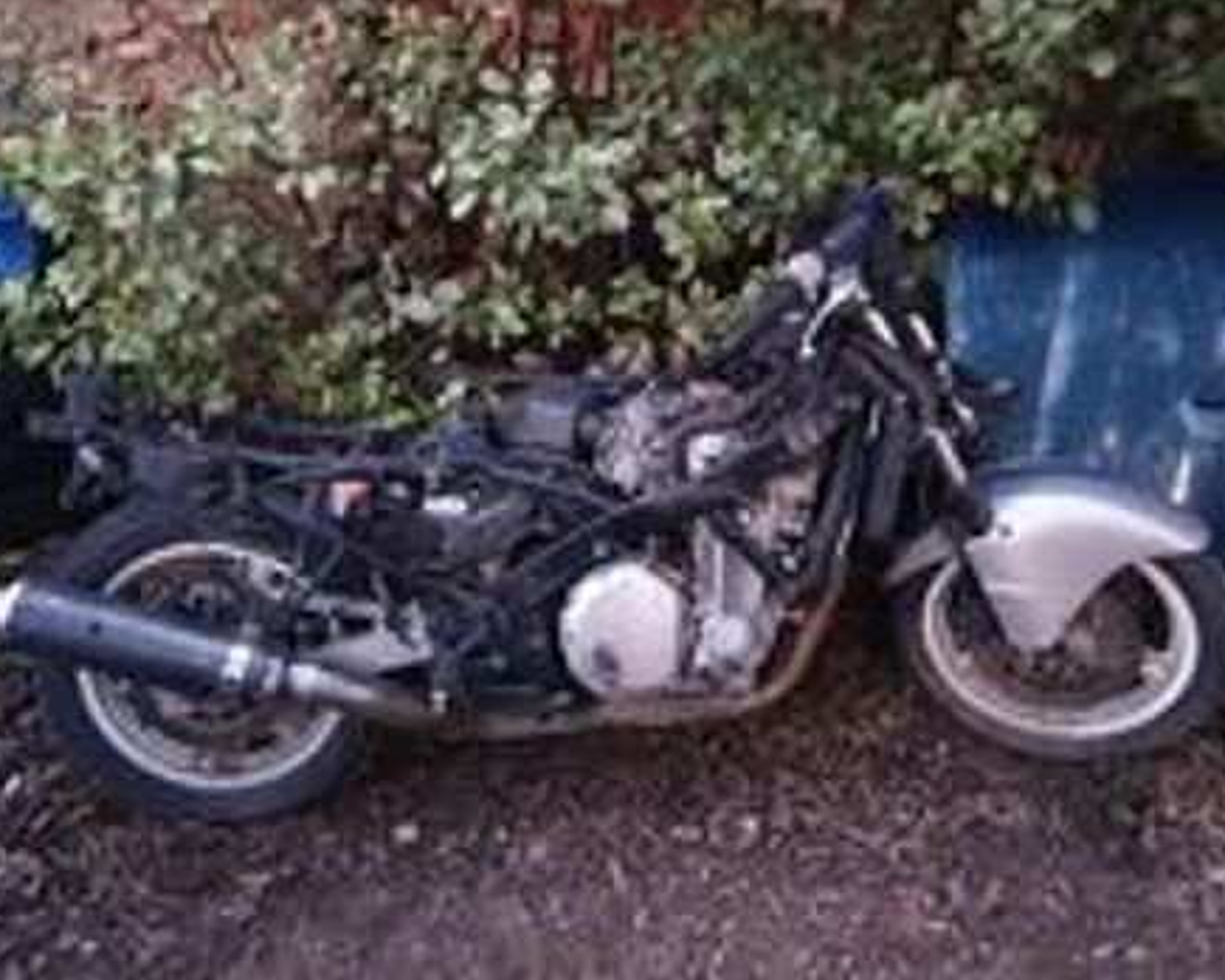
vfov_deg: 51.5
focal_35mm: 28
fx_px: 1015
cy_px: 476
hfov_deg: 62.2
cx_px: 614
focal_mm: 4.32
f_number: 1.5
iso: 500
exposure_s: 1/20
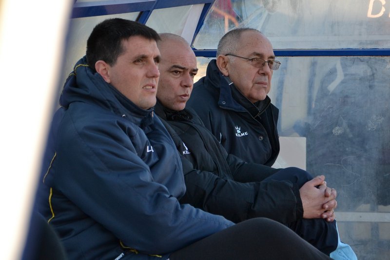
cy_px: 130
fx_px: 1592
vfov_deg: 9.3
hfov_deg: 14.0
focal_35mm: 147
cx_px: 195
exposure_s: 1/500
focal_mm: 98
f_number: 5.6
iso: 560
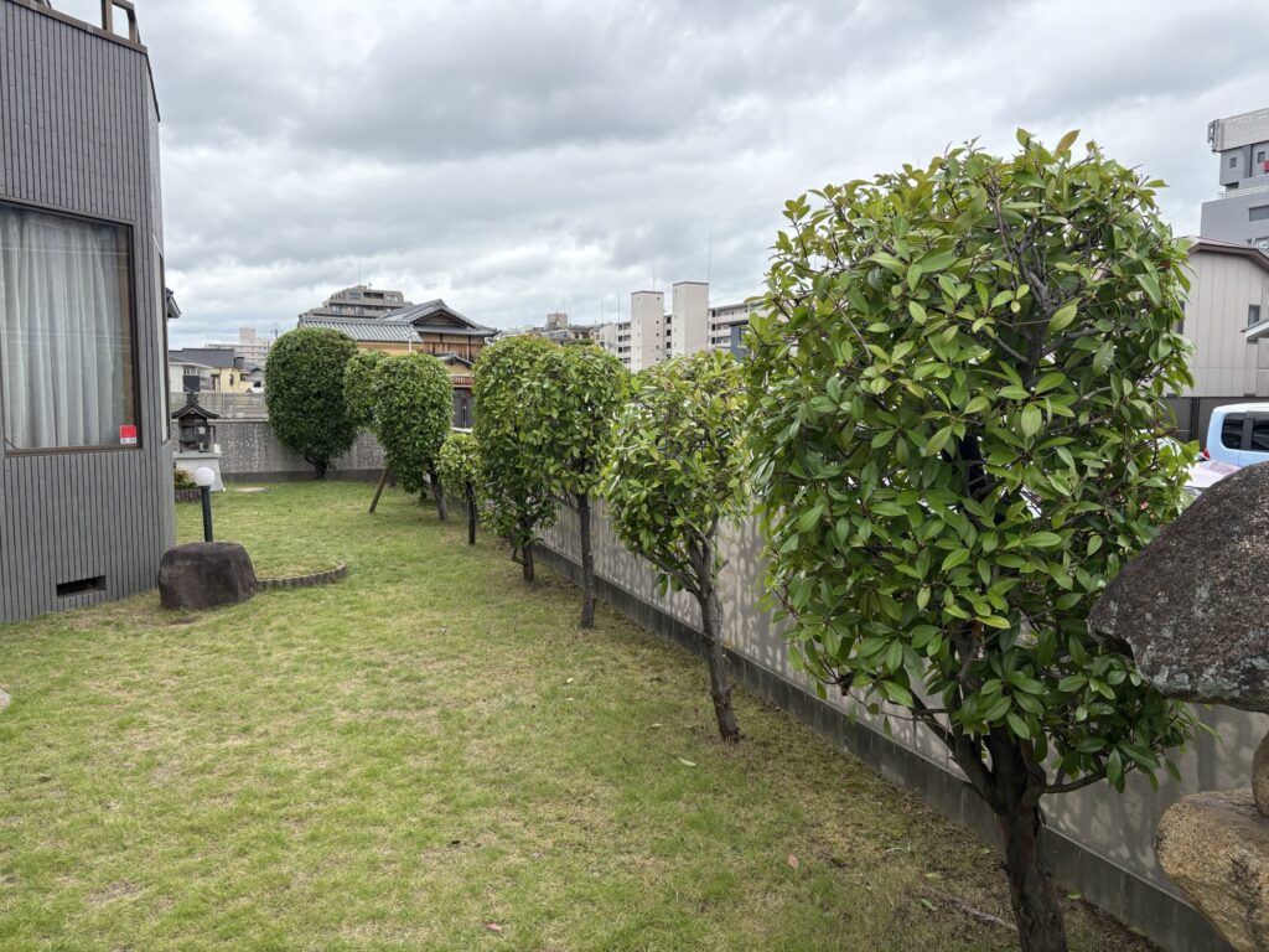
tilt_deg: -4.1
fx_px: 953
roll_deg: +0.6
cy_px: 476
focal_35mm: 26
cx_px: 634
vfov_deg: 53.1
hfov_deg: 67.3
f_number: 1.6
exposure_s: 1/1032
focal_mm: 5.96
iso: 50
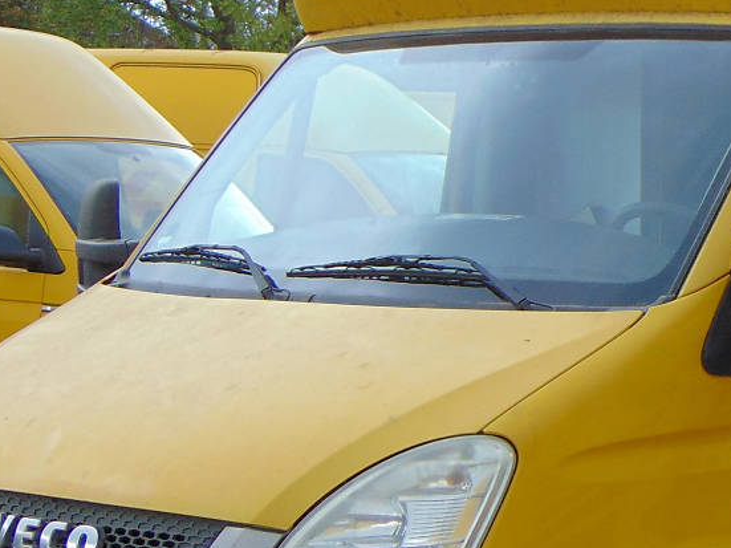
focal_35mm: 122
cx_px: 815
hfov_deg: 15.7
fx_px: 2576
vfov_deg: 12.1
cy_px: 276
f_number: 3.3
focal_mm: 7.6
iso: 80
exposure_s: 1/80
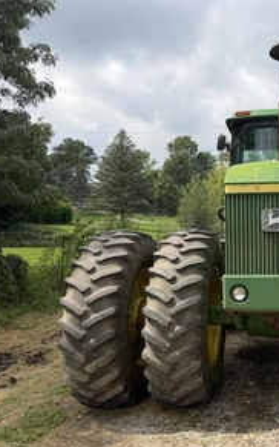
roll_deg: -0.6
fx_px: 426
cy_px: 229
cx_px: 287
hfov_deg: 32.9
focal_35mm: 35
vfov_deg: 55.3
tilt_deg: +0.9
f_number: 1.78
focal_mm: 6.76
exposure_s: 1/4167
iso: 80
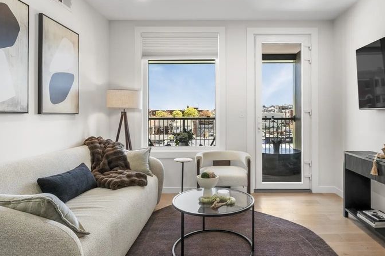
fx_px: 254
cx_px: 220
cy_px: 116
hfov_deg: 73.9
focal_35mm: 24
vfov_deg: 53.5
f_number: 5.6
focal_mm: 15.5
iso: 200
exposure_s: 1/15
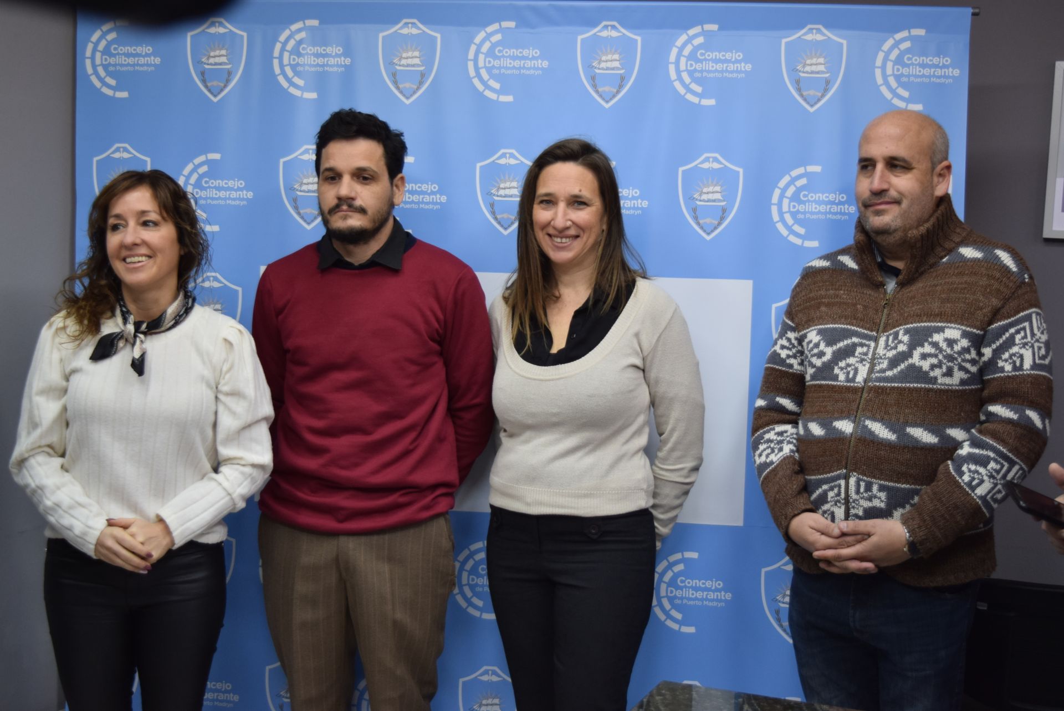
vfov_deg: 29.9
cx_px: 532
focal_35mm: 45
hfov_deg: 43.6
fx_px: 1331
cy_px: 356
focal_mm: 30
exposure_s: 1/80
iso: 400
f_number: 4.2
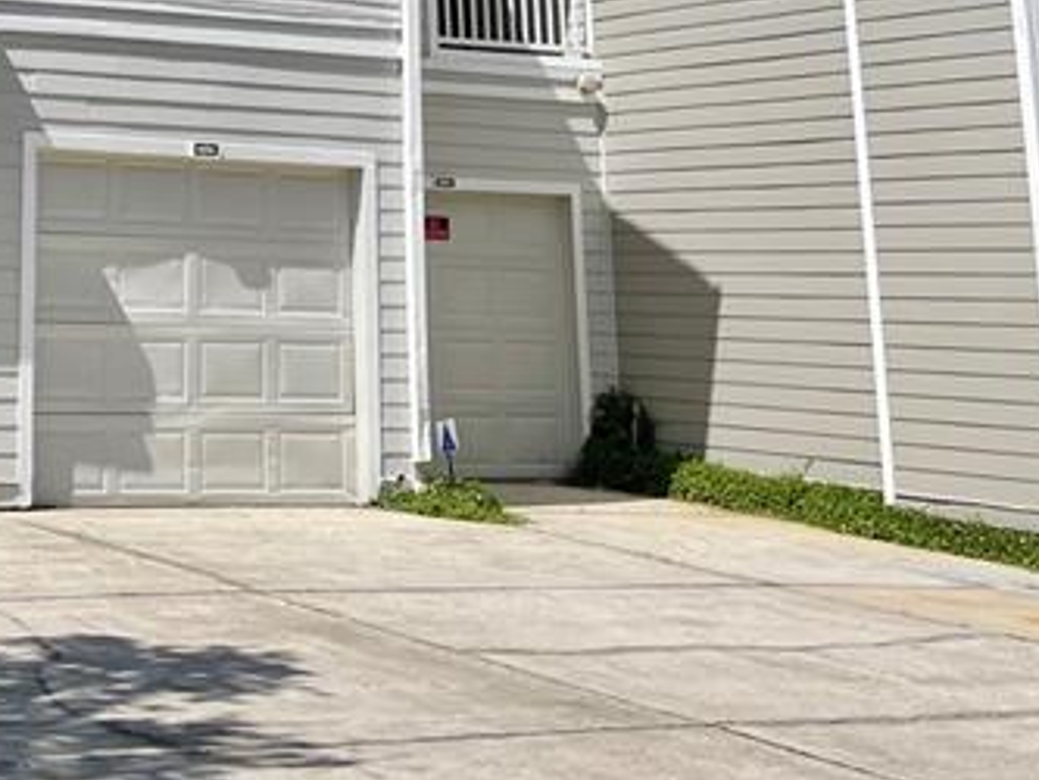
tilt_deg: +17.0
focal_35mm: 80
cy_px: -406
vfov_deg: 16.7
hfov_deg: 23.2
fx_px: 2402
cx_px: -44
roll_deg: -1.2
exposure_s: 1/4464
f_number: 1.6
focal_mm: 4.2
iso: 32
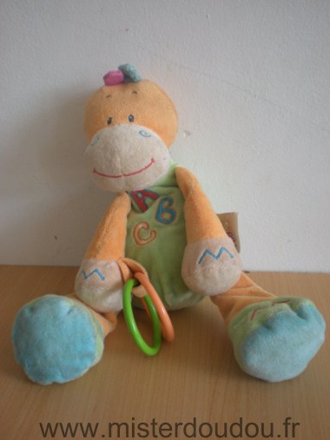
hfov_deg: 36.8
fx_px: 496
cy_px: 220
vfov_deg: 47.9
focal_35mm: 39
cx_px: 168
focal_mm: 6.3
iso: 173
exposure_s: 1/60
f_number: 3.1
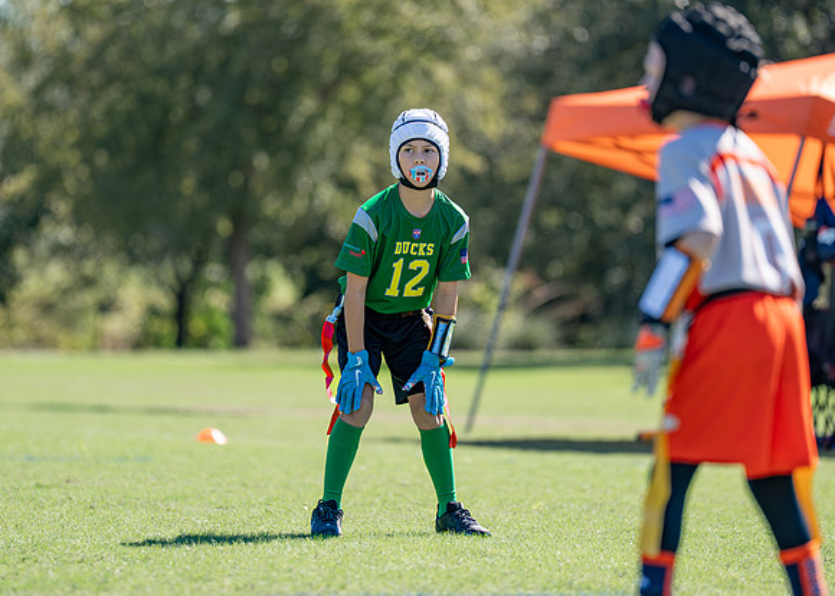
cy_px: 262
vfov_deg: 5.2
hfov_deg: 7.3
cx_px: 398
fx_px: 6546
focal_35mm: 276
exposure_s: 1/2000
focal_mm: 200
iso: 200
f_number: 2.8
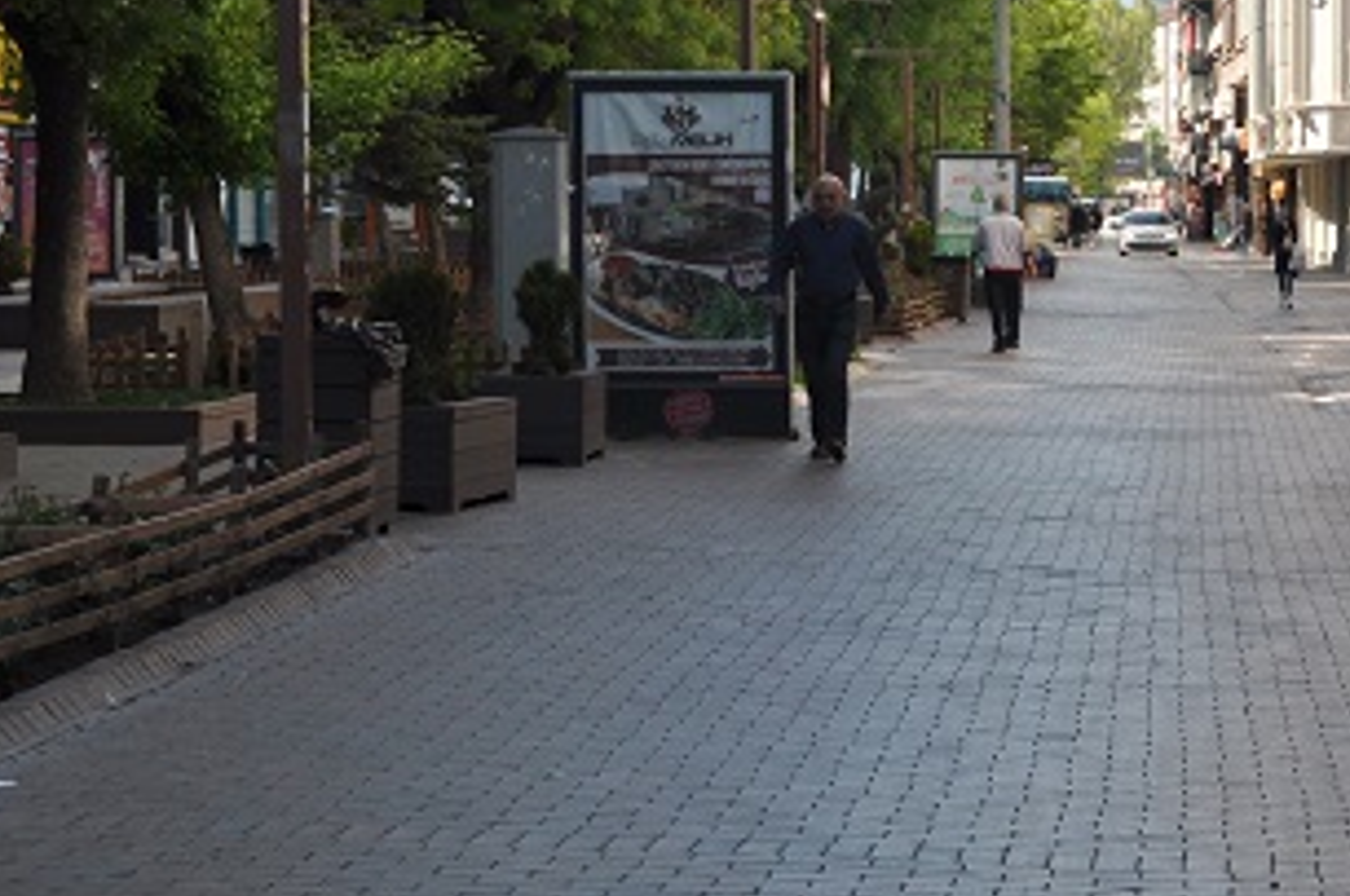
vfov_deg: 12.9
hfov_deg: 19.1
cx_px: 1143
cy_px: 375
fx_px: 3969
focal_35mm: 106
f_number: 7.1
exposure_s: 1/200
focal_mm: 36
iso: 200
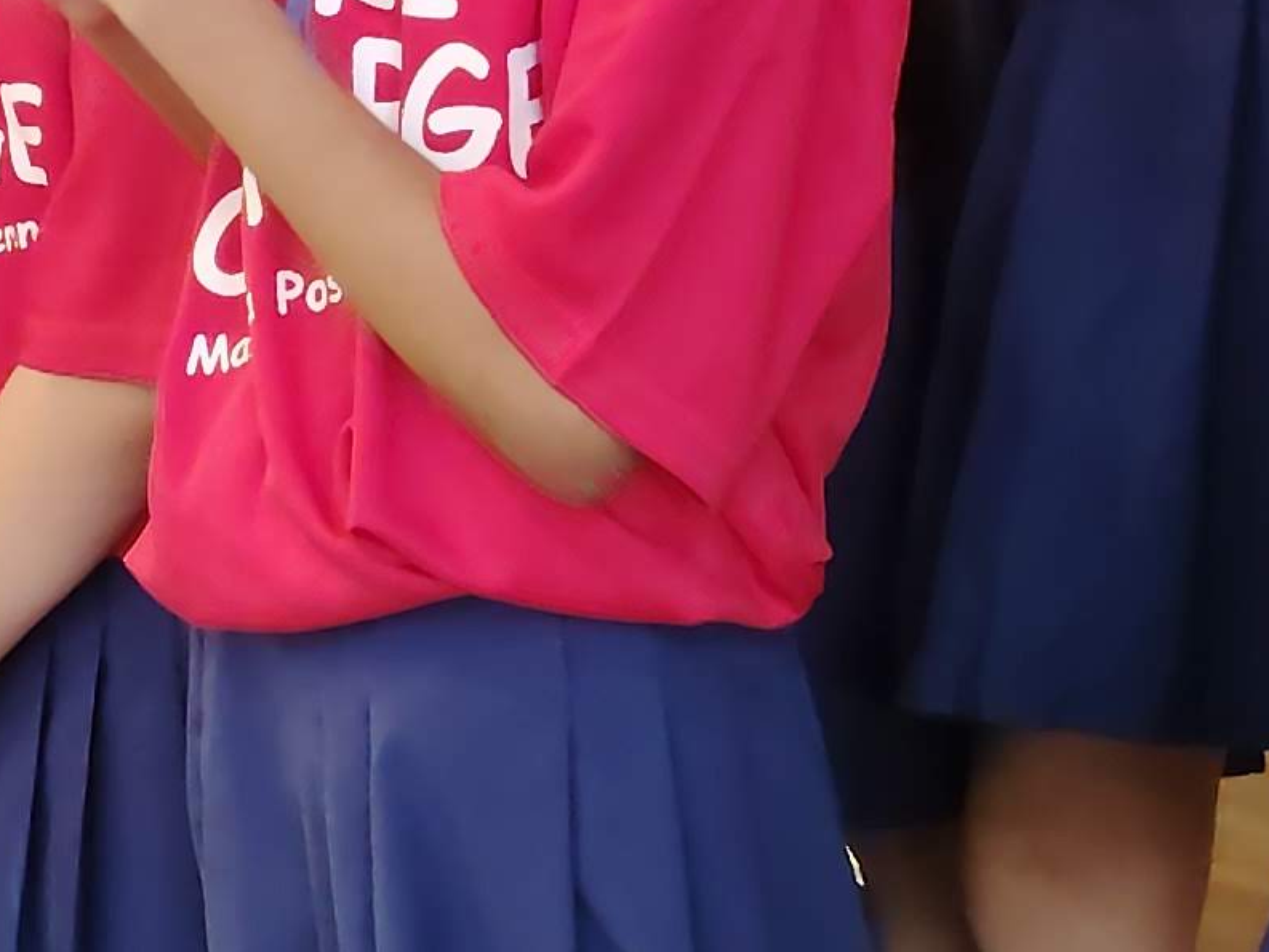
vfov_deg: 12.0
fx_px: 4436
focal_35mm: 121
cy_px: -200
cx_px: 133
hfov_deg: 16.1
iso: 2388
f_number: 1.75
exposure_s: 1/120
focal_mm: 5.25
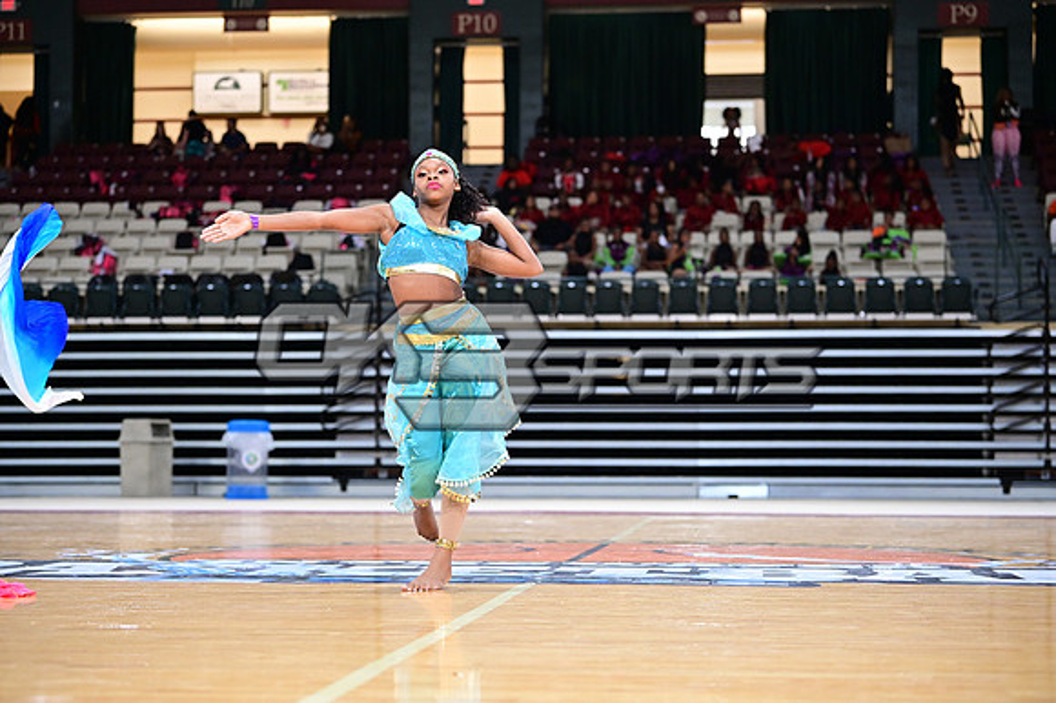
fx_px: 2199
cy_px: 352
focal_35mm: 75
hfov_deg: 27.0
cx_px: 528
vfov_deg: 18.2
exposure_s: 1/1000
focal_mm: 75
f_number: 3.2
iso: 6400
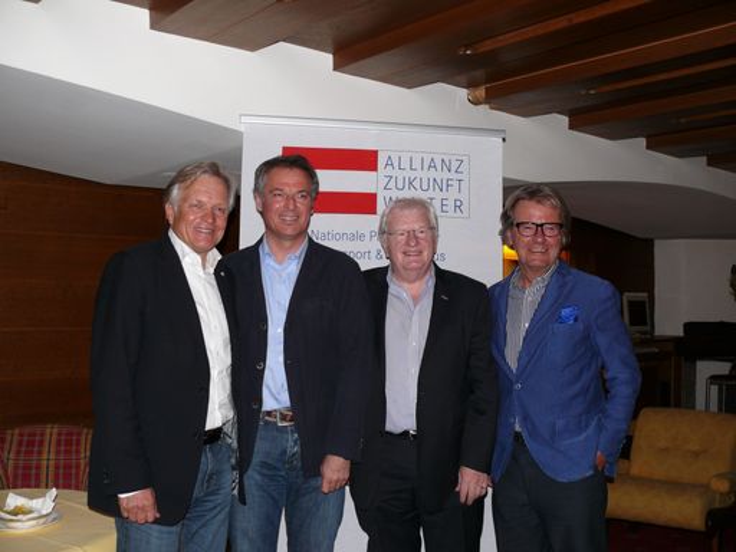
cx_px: 368
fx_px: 765
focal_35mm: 36
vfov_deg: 39.7
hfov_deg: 51.4
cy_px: 276
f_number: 2.8
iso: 100
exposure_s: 1/30
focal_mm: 7.6
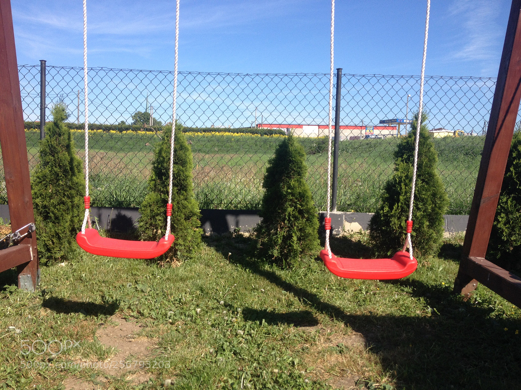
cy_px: 195
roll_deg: -1.3
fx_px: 527
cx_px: 260
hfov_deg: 52.6
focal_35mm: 35
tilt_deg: -5.6
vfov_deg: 40.7
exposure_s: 1/1175
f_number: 2.4
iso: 50
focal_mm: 4.28
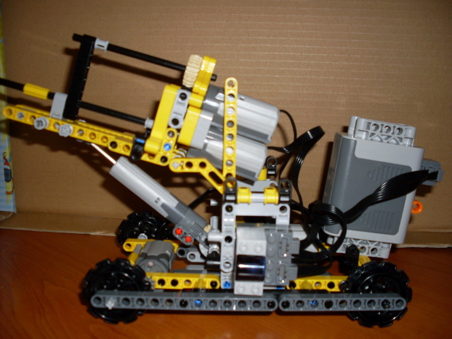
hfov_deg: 49.0
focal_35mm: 38
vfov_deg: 37.7
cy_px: 170
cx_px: 226
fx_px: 496
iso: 100
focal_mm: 6.3
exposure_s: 1/45
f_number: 2.8
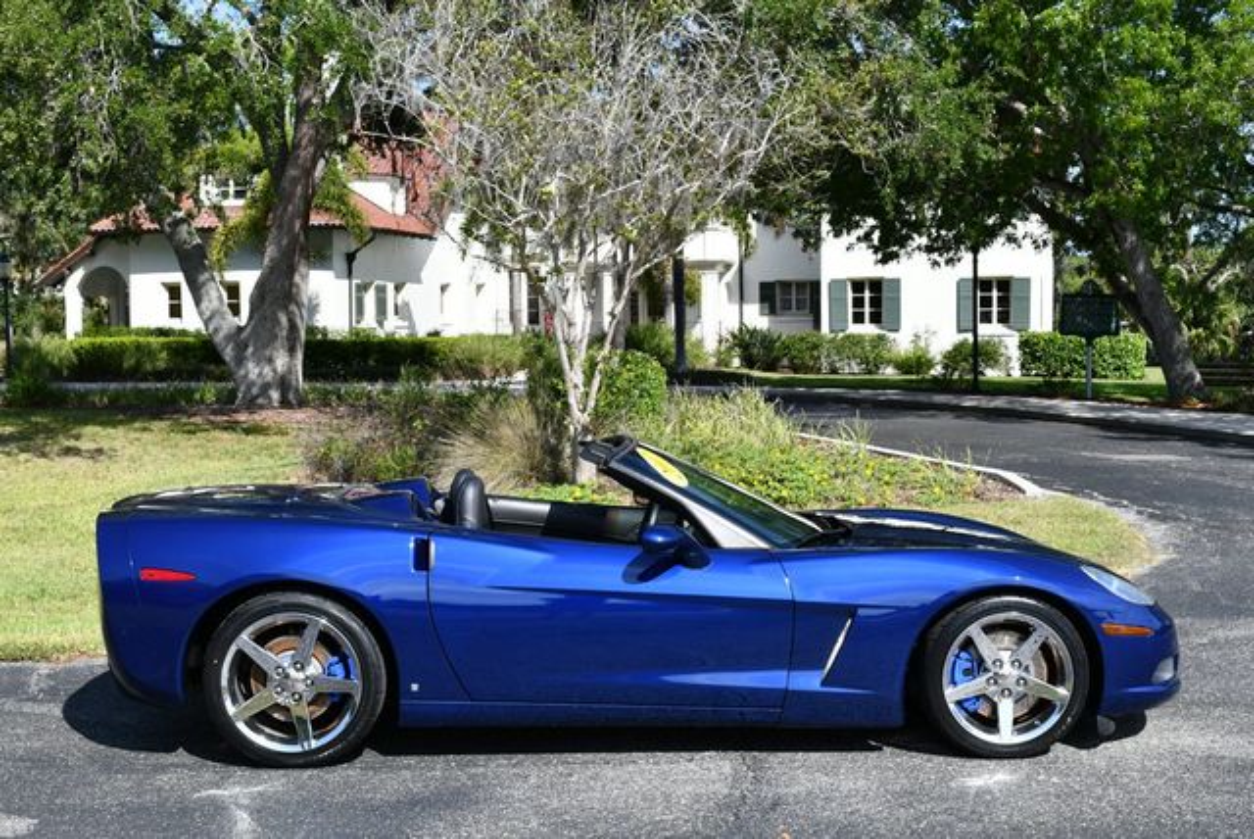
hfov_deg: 41.1
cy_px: 420
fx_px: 1673
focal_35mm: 48
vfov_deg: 28.1
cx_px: 627
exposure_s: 1/250
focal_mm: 24
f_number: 8
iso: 125
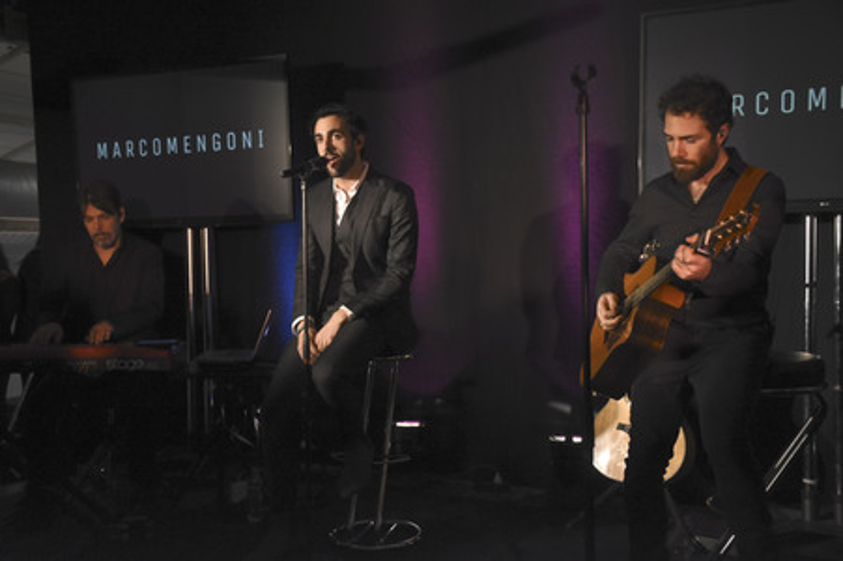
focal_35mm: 40
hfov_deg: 48.0
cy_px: 280
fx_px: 948
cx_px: 422
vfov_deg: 33.0
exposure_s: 1/160
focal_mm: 27
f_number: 4.5
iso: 1600
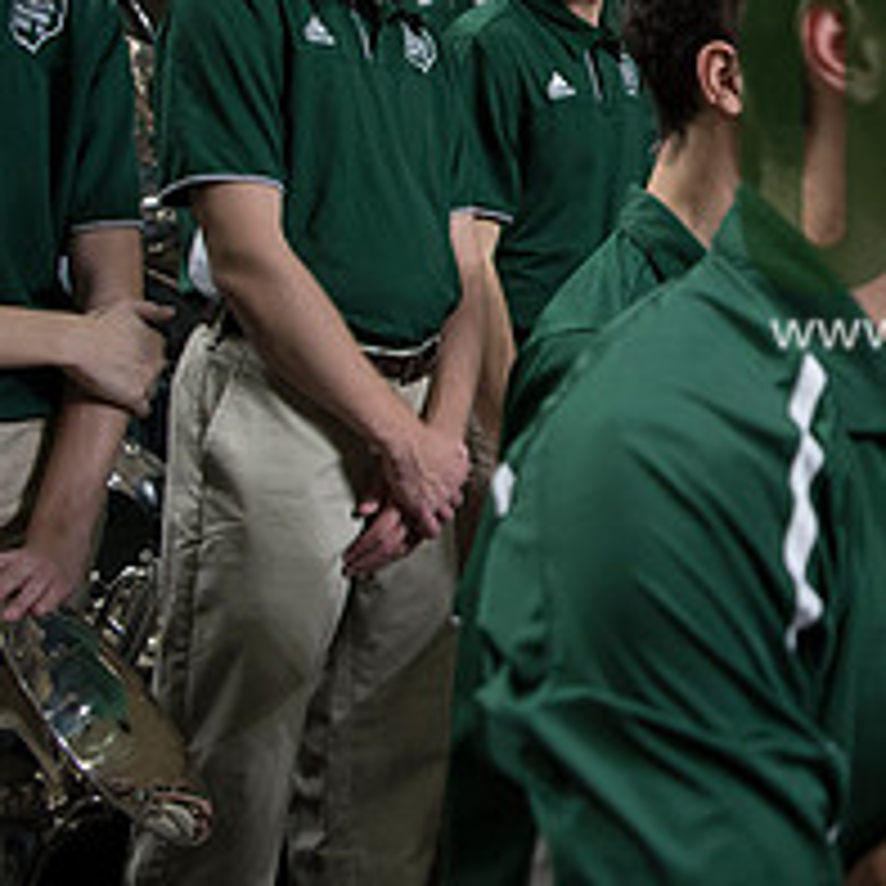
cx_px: 1079
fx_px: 1737
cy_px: 173
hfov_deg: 25.5
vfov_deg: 28.0
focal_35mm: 60
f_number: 2.8
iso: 2000
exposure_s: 1/320
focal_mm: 24
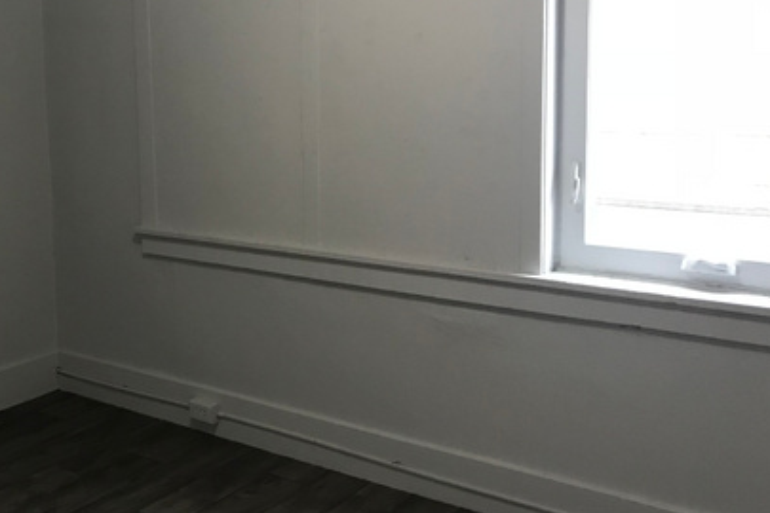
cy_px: 200
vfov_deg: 29.2
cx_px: 203
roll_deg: +1.7
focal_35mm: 46
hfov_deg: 41.6
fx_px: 984
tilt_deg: -8.2
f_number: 1.8
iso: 64
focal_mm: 3.99
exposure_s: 1/15
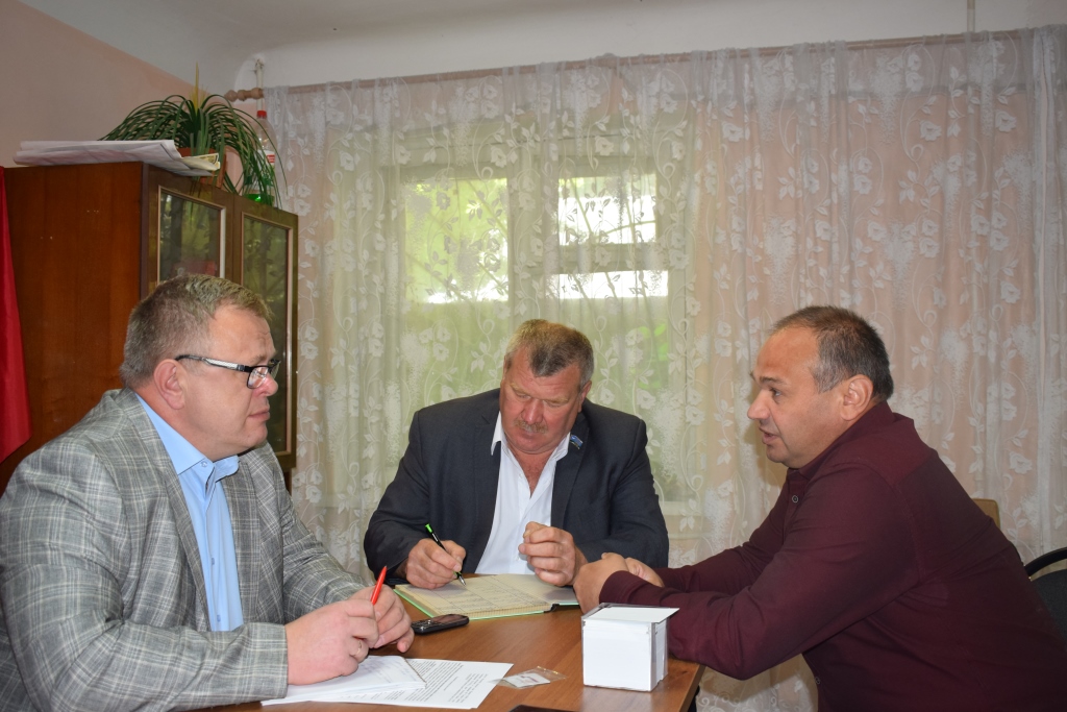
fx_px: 1067
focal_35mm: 36
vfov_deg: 36.9
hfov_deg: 53.1
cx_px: 534
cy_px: 356
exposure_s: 1/100
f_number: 5
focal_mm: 24
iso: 800
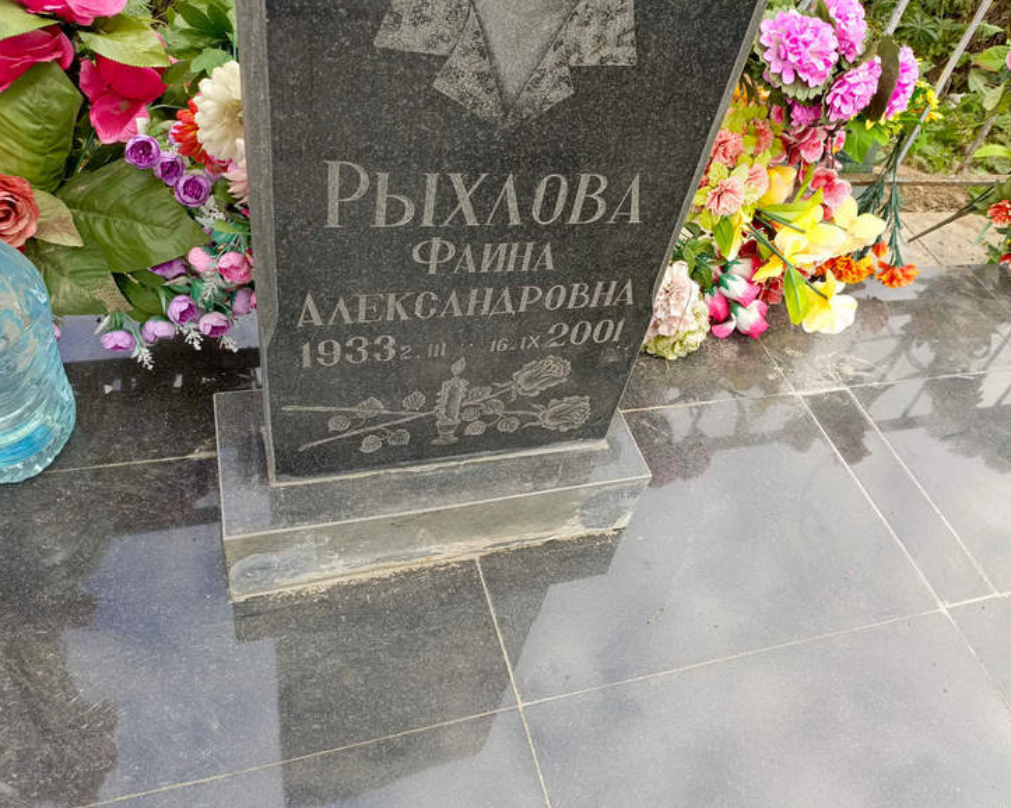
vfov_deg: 53.2
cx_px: 550
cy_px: 417
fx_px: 808
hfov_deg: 64.0
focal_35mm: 27
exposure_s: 1/167
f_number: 1.69
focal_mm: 4.76
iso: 112
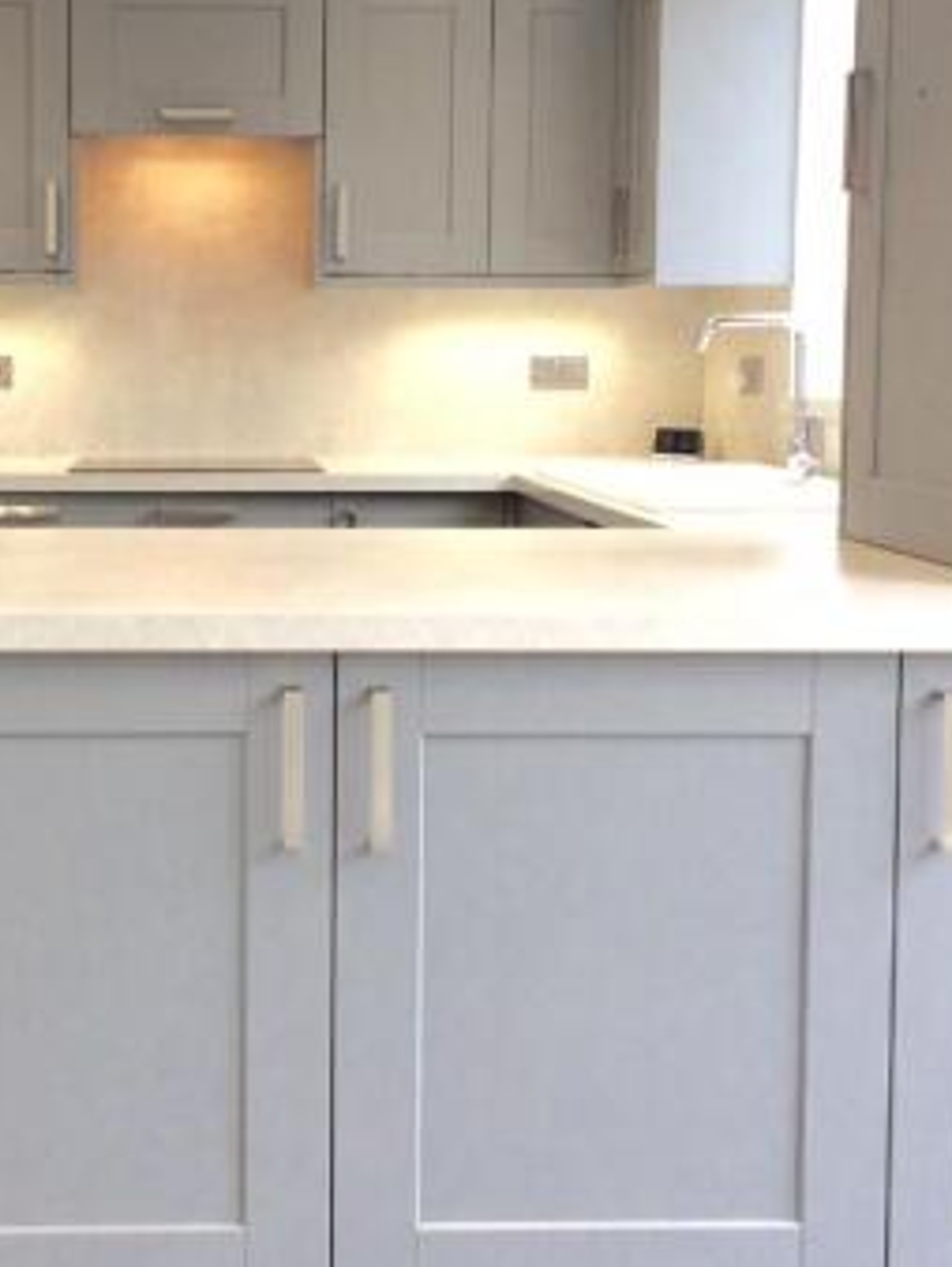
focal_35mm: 50
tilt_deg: -3.5
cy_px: 508
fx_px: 1831
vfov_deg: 38.0
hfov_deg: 28.7
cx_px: 238
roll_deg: +0.5
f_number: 2.2
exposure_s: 1/50
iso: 50
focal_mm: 4.15
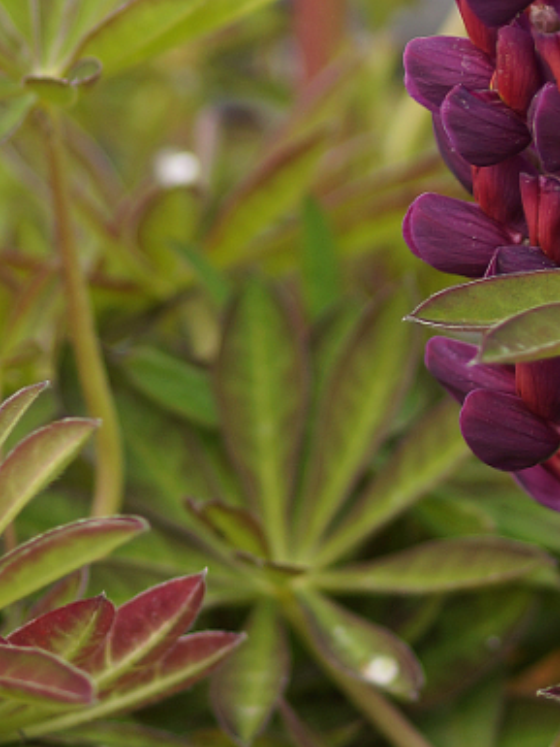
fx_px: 9680
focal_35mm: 449
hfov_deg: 3.3
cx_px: 760
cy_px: -373
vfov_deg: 4.4
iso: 100
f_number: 2.8
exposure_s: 1/500
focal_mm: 100
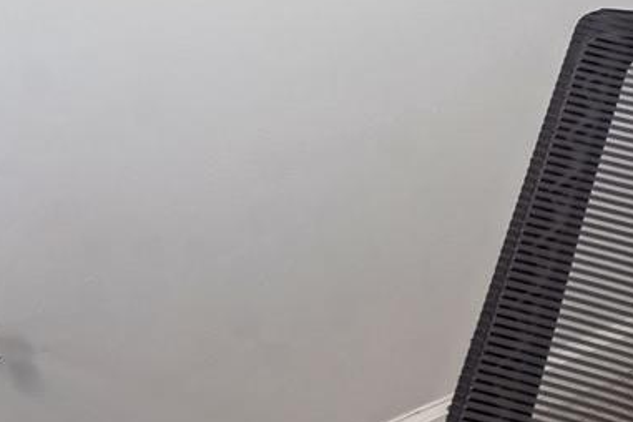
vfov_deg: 13.5
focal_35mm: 86
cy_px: -428
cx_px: 1480
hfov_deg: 15.1
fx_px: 1512
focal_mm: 16
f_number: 8
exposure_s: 1/13
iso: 200
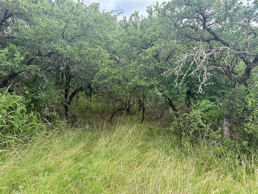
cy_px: 97
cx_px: 129
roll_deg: -2.7
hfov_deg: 71.6
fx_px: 179
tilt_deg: +0.7
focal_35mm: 24
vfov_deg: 56.8
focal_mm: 6.76
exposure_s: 1/1156
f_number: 1.78
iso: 100
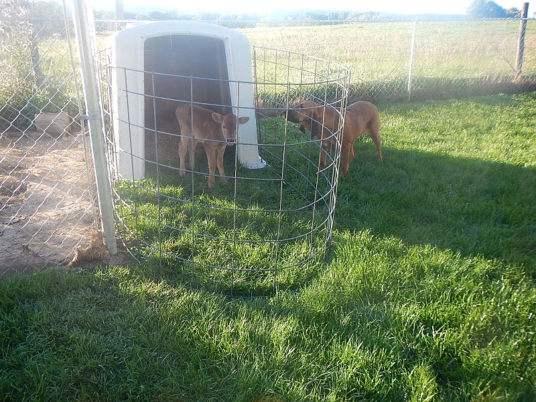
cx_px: 268
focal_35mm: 28
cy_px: 201
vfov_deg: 49.7
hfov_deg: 63.4
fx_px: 434
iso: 125
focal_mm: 5
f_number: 3.9
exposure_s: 1/100
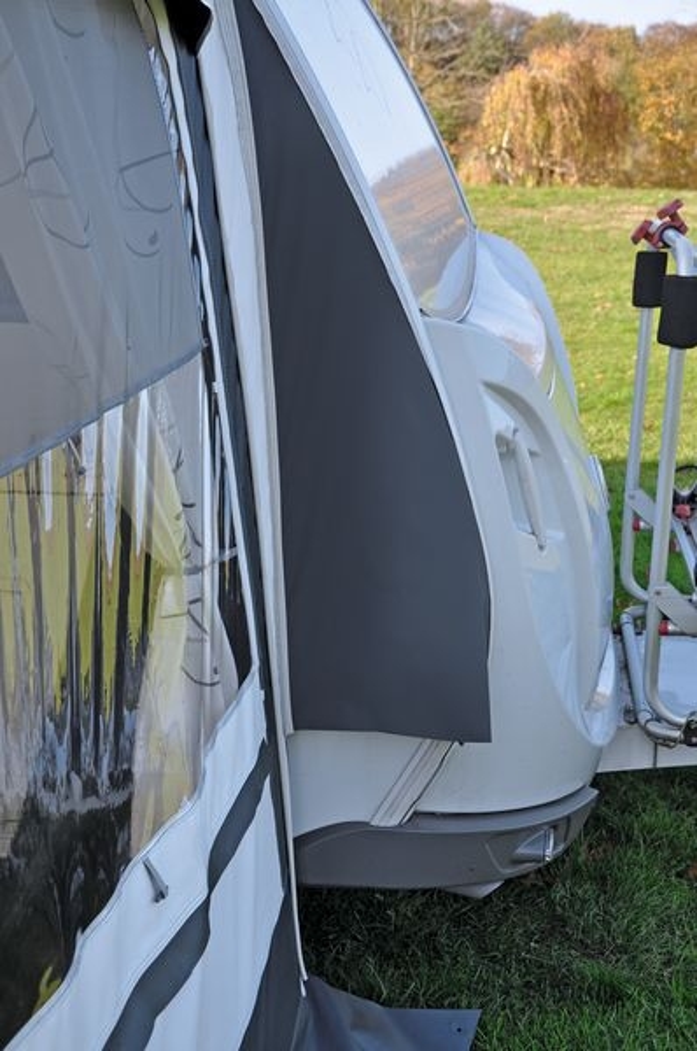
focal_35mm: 57
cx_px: 348
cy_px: 526
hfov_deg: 23.7
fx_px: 1661
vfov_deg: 35.1
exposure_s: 1/200
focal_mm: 38
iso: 200
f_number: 7.1
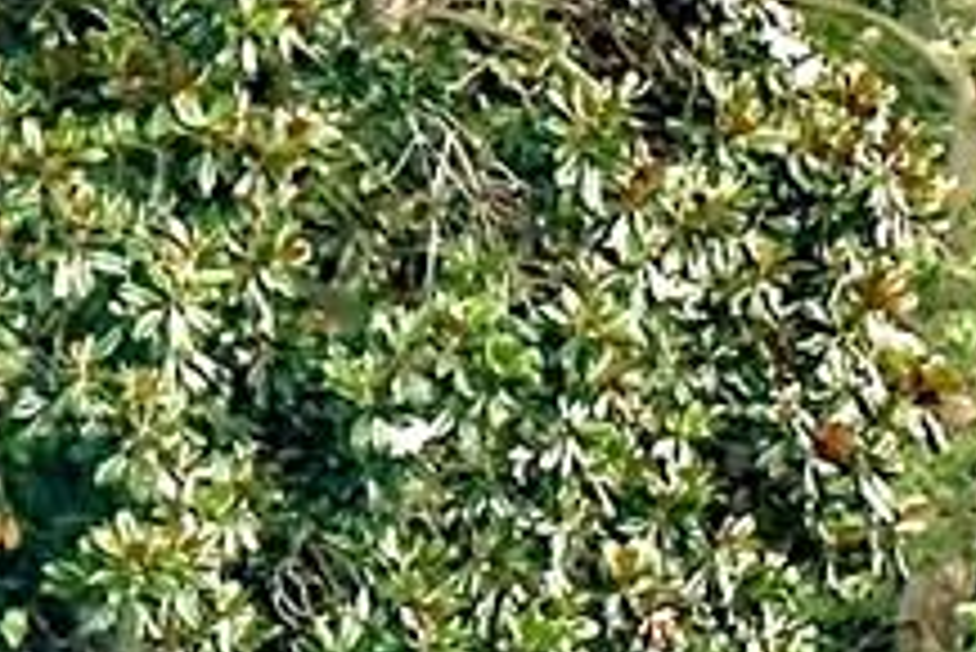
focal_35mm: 368
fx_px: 9983
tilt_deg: +4.6
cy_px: 81
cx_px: -1187
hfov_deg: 5.4
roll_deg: -0.9
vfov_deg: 3.7
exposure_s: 1/262
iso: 64
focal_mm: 6.86
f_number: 1.78
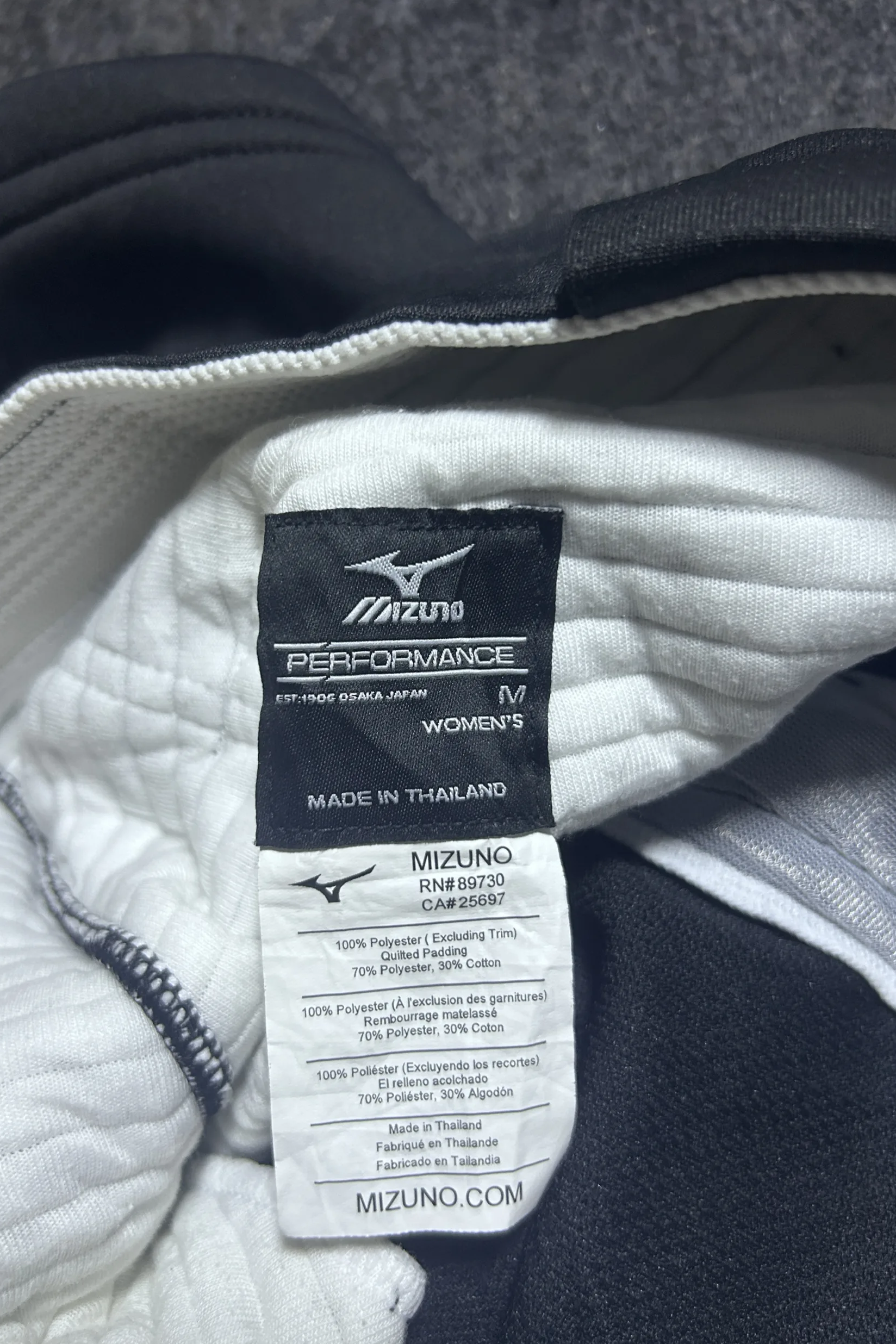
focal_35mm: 28
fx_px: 1045
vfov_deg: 65.5
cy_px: 661
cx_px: 441
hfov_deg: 46.4
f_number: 1.5
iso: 200
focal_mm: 5.7
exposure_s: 1/50
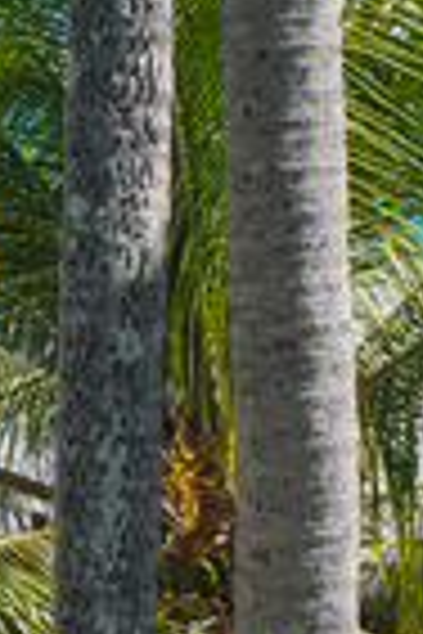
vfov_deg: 6.7
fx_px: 5446
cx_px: -868
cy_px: 481
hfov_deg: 4.3
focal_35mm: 309
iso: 140
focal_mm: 19.35
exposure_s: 1/100
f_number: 2.8
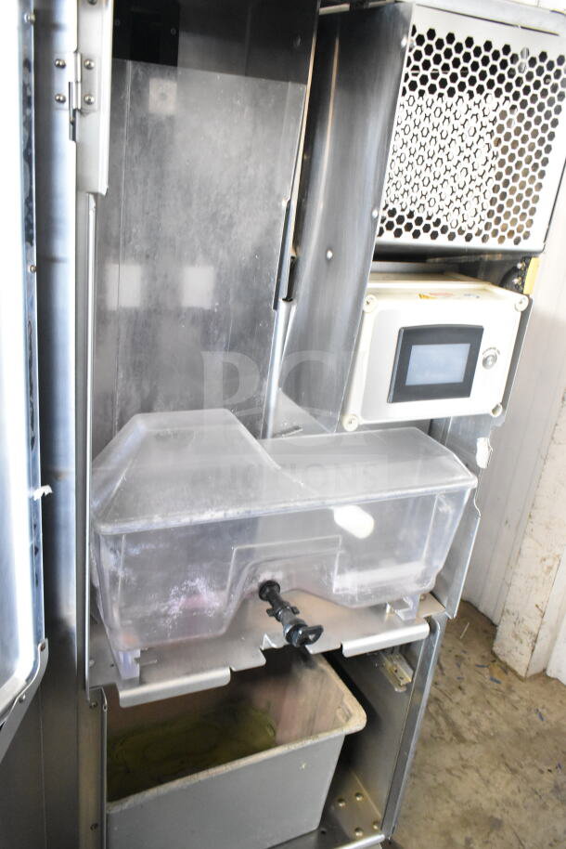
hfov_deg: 43.6
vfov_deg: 61.9
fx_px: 707
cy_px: 424
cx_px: 283
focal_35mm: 30
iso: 5000
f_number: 3.8
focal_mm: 20
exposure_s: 1/30
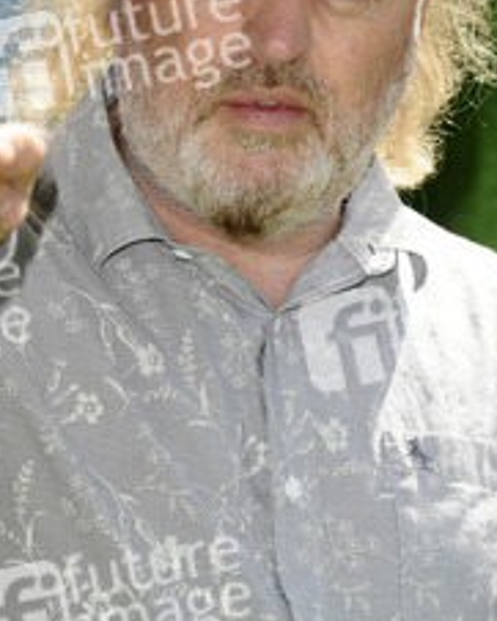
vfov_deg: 5.0
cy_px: 190
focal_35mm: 387
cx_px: 191
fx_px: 7108
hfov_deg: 4.0
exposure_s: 1/250
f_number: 6.3
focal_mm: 155
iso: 200
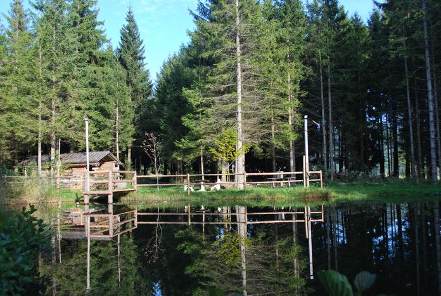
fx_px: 442
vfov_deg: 37.0
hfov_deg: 53.1
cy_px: 148
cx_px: 220
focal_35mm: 36
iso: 140
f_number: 5.6
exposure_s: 1/125
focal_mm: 24
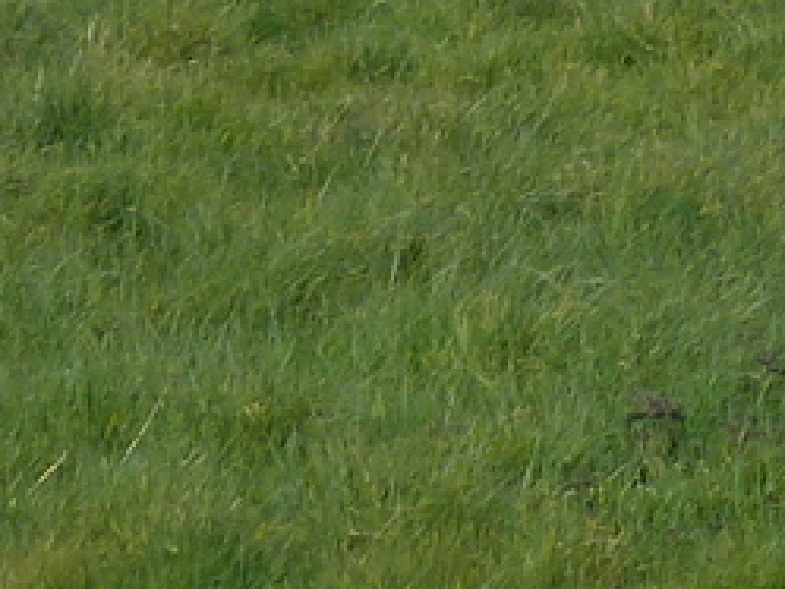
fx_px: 18627
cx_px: 2087
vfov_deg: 1.8
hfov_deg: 2.4
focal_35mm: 821
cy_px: -1153
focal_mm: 21
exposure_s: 1/400
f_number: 5
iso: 80
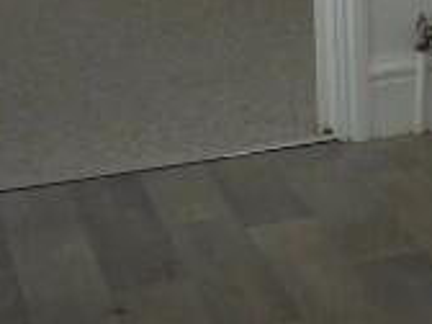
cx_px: 1170
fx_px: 1897
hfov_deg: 10.4
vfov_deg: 9.3
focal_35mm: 152
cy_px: -270
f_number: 3.3
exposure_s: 1/160
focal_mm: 4.3
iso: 80
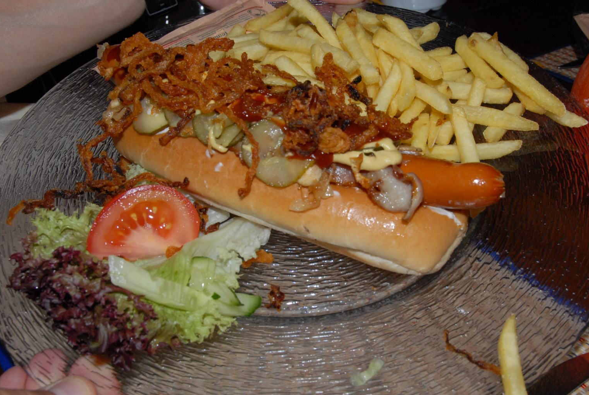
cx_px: 334
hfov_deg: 42.6
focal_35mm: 46
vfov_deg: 29.4
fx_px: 754
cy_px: 202
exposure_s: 1/60
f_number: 11
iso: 640
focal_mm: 26
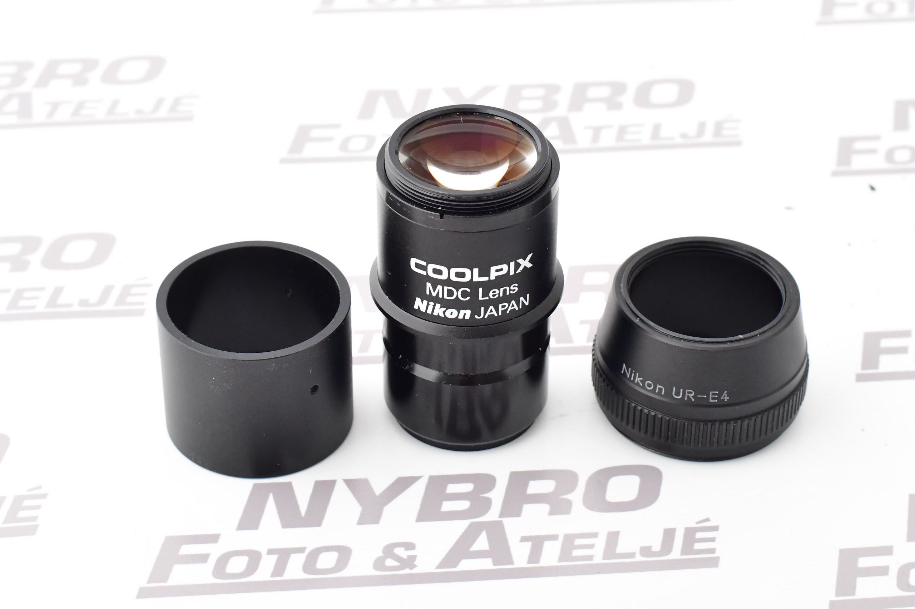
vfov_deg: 27.0
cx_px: 458
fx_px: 1270
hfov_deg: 39.6
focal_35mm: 50
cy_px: 304
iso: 2500
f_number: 11
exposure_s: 1/200
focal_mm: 50
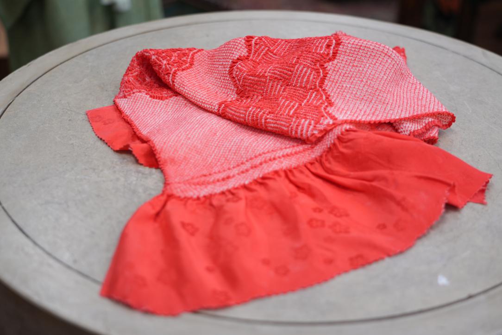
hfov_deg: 43.6
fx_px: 628
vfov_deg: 29.9
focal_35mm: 45
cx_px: 251
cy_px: 168
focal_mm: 45
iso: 400
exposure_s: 1/50
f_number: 4
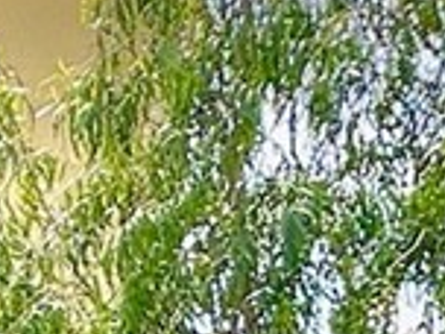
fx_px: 1208
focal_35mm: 94
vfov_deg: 14.4
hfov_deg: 15.4
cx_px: -511
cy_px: 545
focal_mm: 2.22
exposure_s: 1/1147
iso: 50
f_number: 2.2
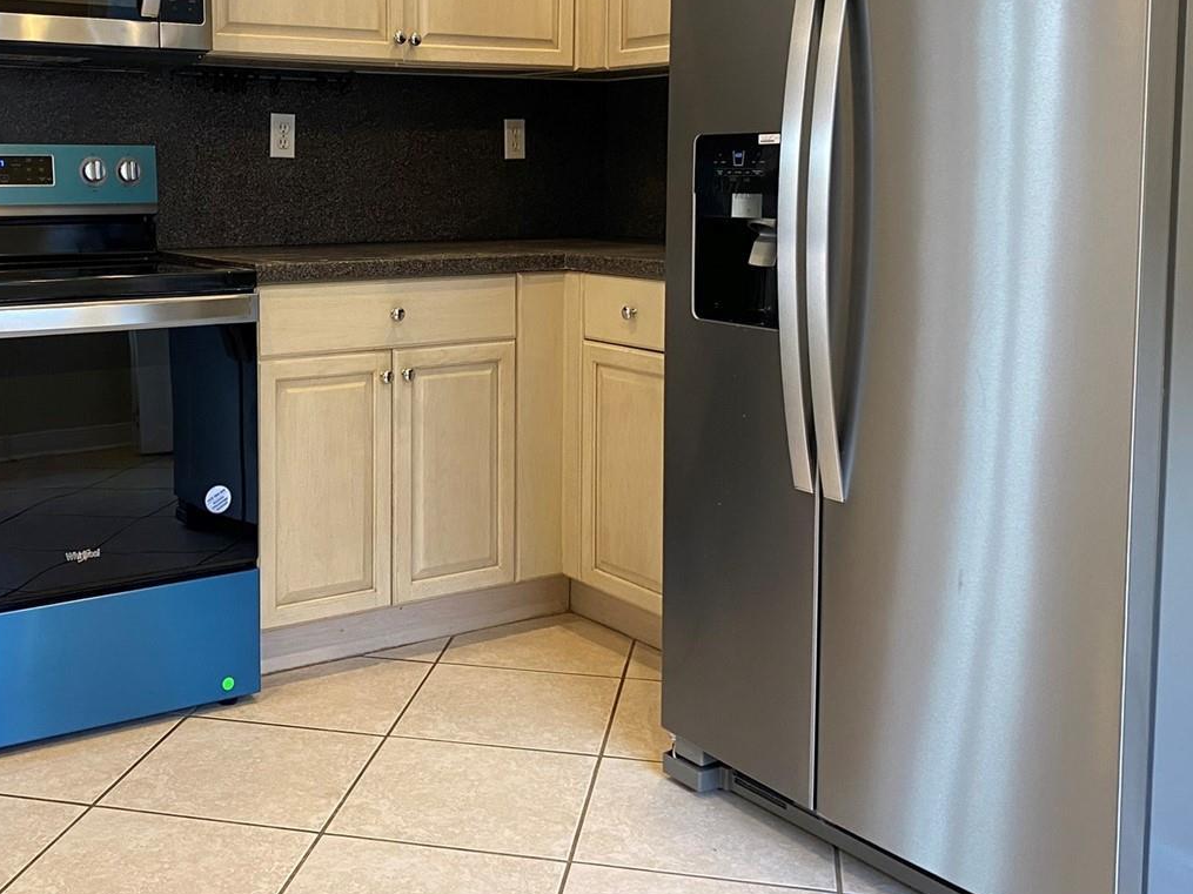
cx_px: 422
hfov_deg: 45.3
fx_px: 1413
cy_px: 281
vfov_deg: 34.7
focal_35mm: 41
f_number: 1.8
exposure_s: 1/60
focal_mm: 4.25
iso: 160
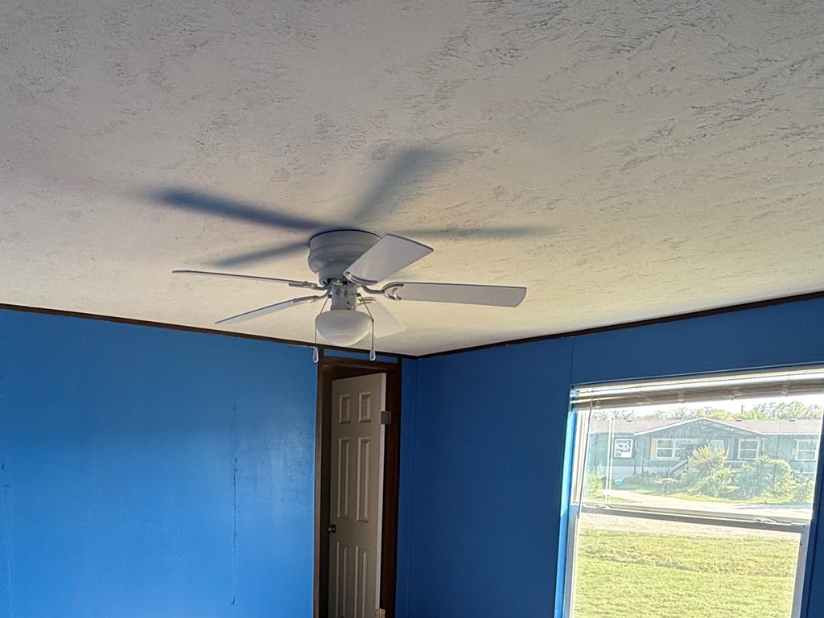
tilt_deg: -8.0
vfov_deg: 45.7
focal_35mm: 28
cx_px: 314
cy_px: 539
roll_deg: +0.1
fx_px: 667
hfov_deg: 62.6
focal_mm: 2.22
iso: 64
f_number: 2.2
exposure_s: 1/122
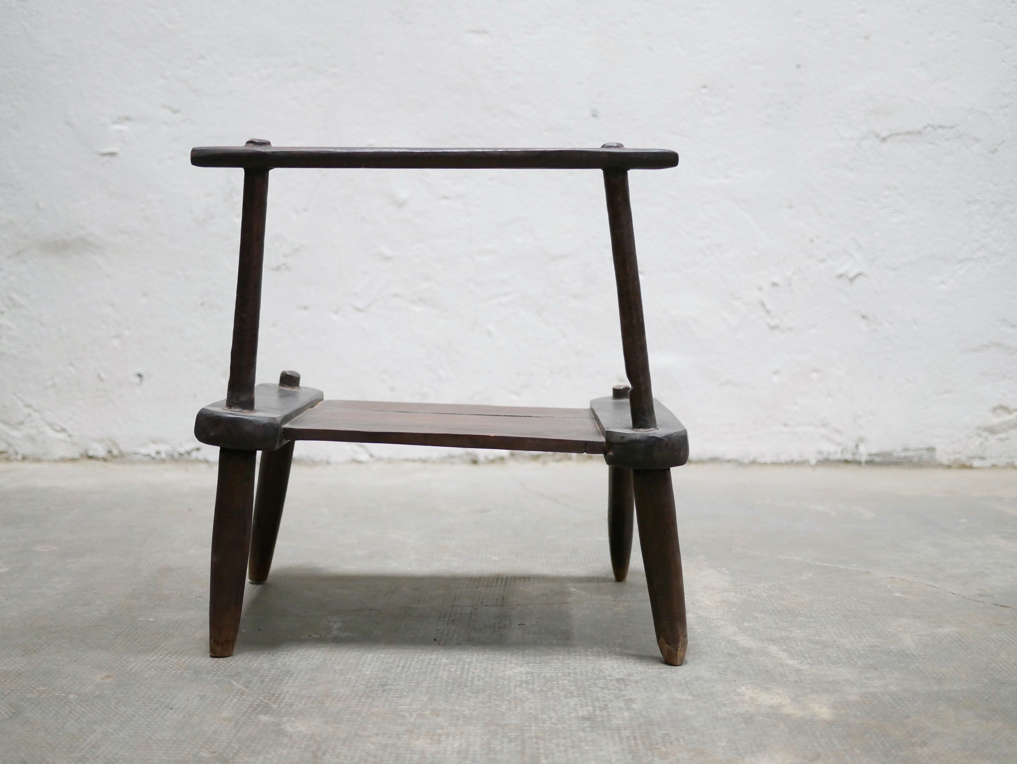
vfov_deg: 36.0
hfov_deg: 46.8
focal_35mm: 40
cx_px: 508
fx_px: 1176
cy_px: 382
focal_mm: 20
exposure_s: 1/60
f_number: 1.7
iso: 1600
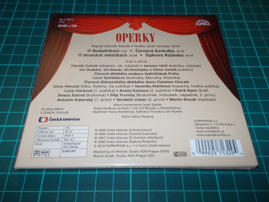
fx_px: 225
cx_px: 134
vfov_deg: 48.2
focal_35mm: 29
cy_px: 101
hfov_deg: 61.7
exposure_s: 1/30
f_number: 3.3
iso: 200
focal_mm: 4.1
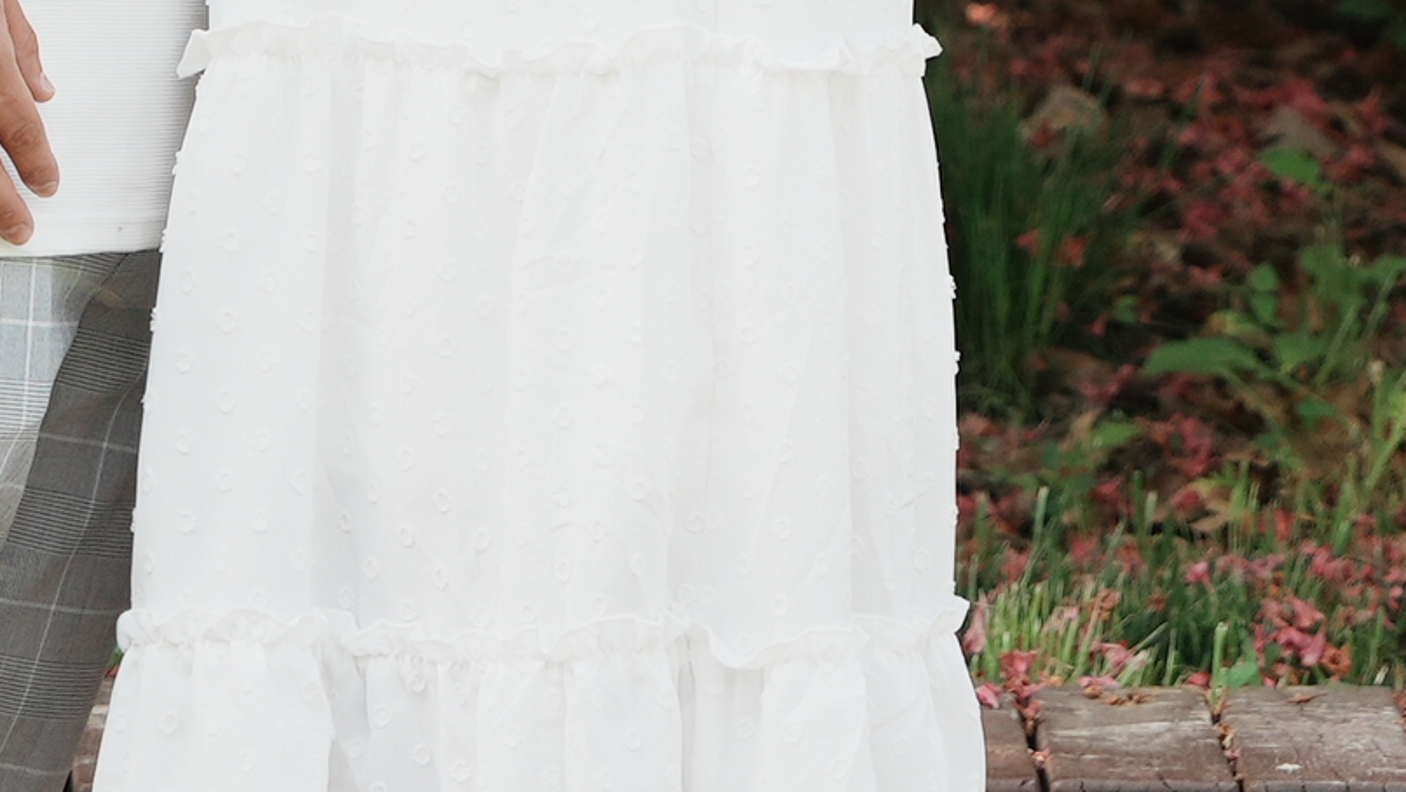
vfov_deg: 2.9
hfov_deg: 5.1
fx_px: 15626
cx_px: 1741
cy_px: -1633
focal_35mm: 419
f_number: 2.8
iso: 100
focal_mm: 70
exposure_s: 1/500
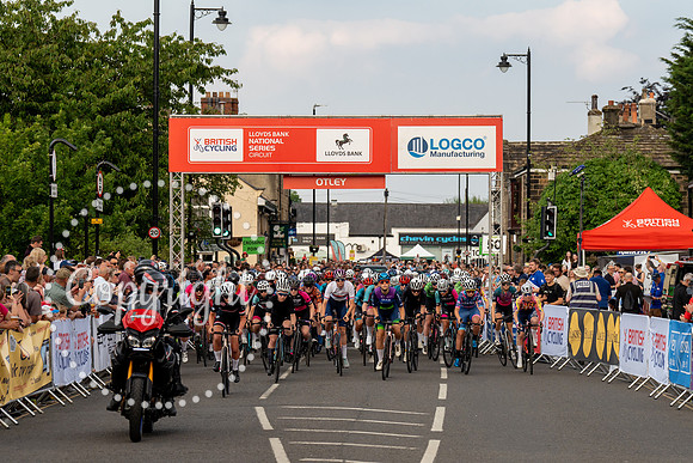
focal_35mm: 124
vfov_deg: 11.1
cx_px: 335
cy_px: 257
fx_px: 2379
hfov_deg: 16.6
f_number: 5
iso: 500
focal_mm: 105
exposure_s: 1/1250
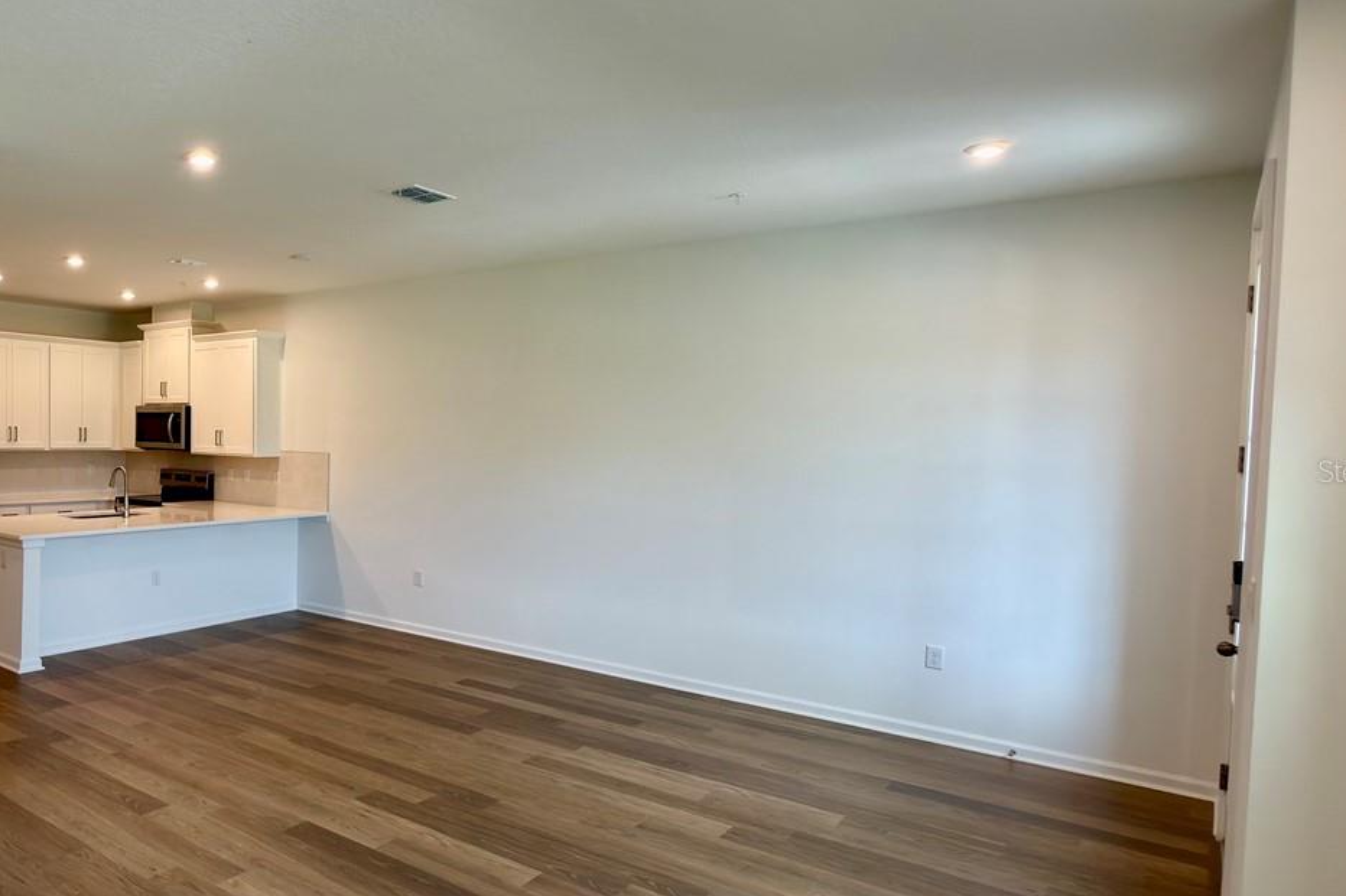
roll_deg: -1.3
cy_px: 470
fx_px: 934
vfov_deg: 51.2
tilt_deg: -3.2
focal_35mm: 25
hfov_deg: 66.0
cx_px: 299
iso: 40
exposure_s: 1/40
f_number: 2.2
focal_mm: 2.22
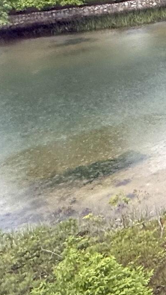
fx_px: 492
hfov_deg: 11.8
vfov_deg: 29.8
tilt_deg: -7.5
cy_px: -33
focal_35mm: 63
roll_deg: -0.3
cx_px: 477
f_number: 2.2
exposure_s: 1/166
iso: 64
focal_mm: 2.22
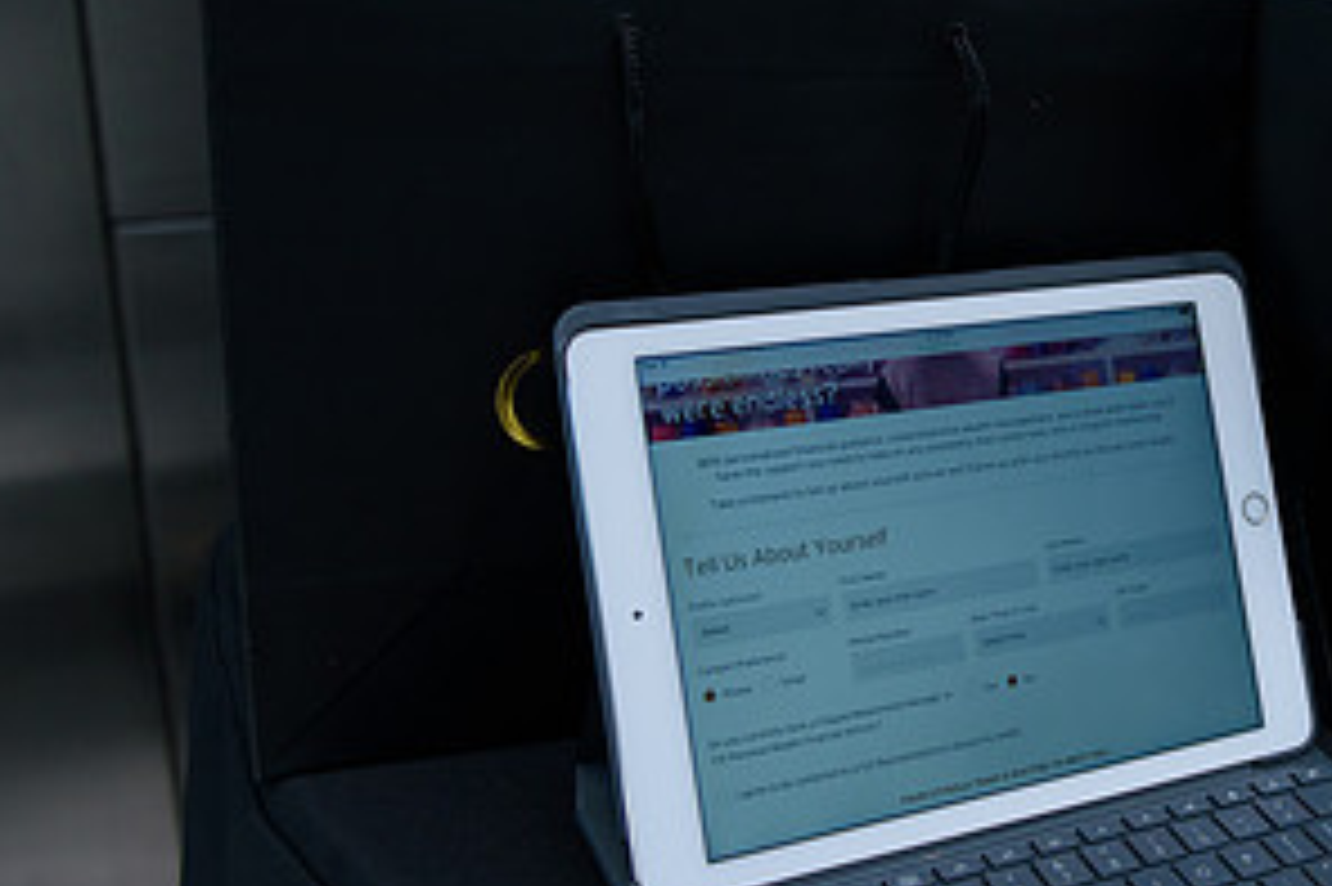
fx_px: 1886
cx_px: 1107
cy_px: 385
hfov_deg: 37.2
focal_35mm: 51
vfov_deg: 26.4
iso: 800
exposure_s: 1/320
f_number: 3.2
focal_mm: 26
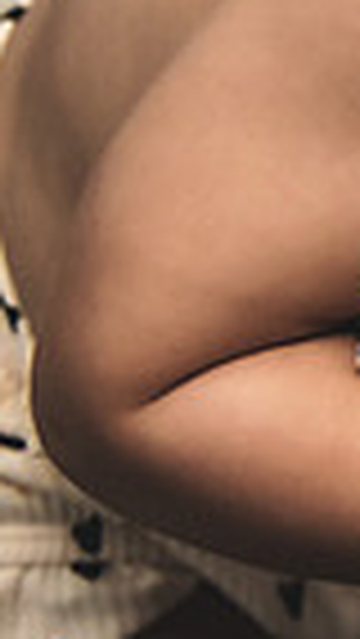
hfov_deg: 9.0
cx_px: 1156
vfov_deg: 20.3
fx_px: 1746
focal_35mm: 103
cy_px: 52
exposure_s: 1/100
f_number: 2.8
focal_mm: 24
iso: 2500
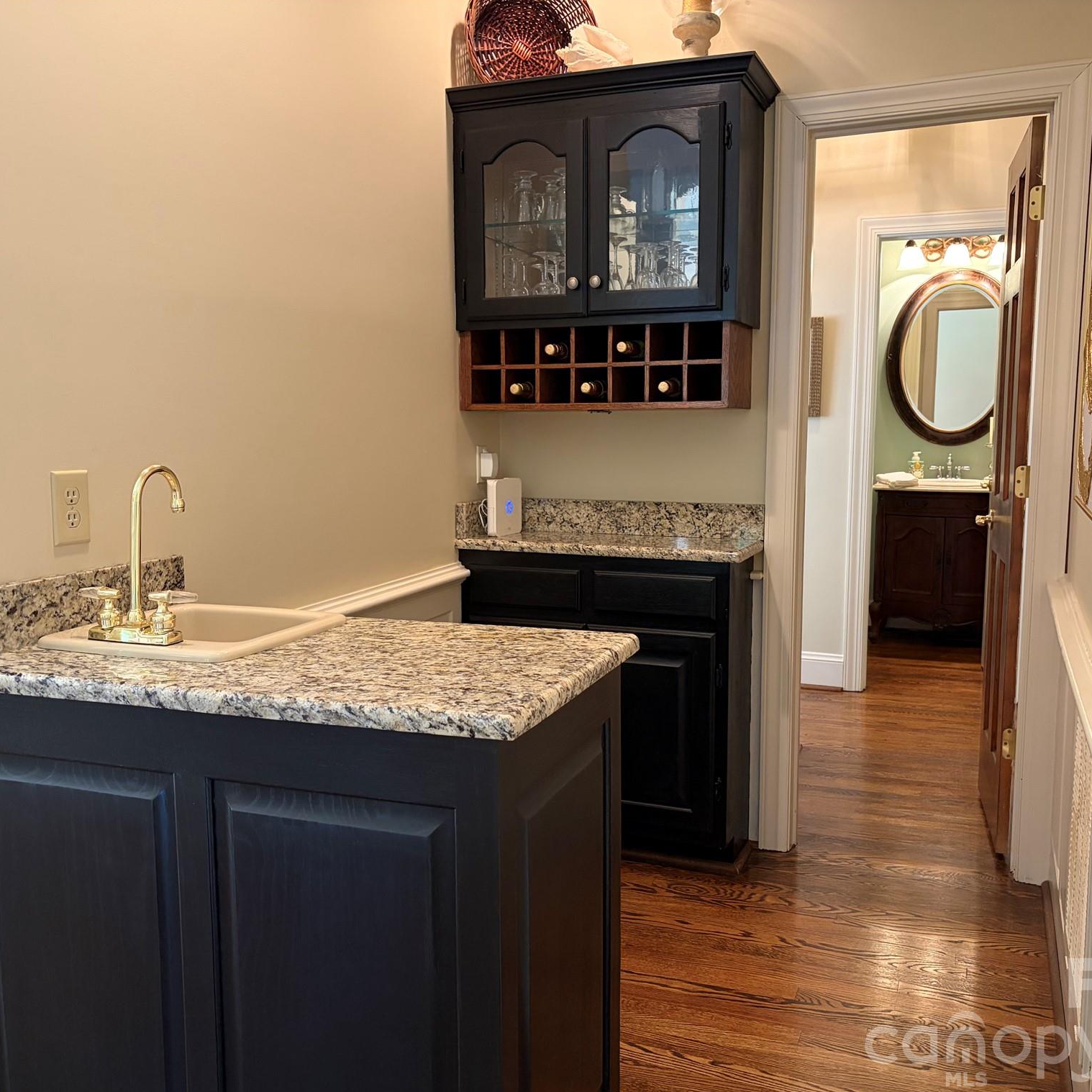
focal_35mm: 31
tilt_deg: -6.3
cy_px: 547
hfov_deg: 52.5
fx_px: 1106
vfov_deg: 52.5
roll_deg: +0.6
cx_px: 561
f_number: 1.6
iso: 320
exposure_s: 1/60
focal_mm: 5.96
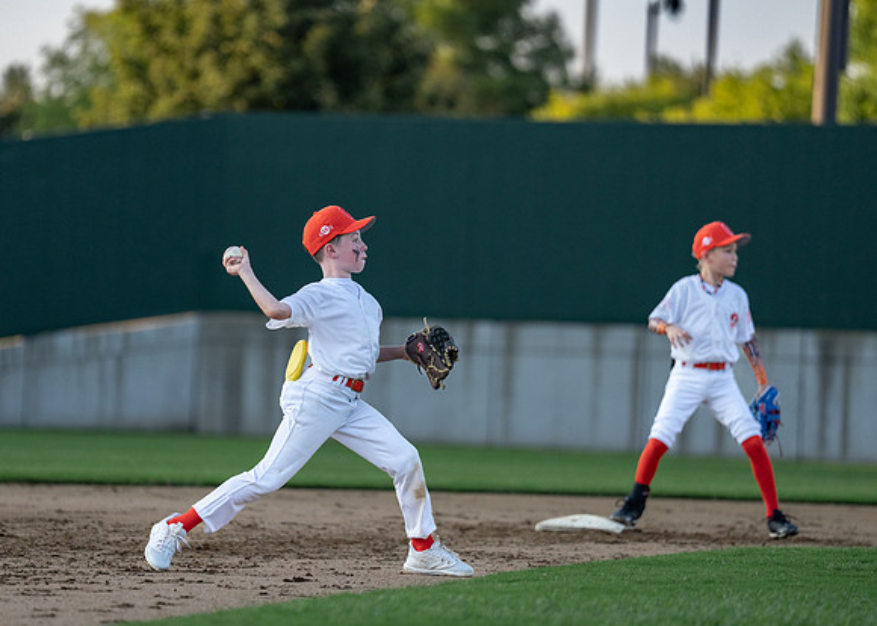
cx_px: 330
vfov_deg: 5.5
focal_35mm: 263
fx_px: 6547
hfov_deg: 7.7
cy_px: 327
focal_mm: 197
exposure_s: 1/4000
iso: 500
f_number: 2.8
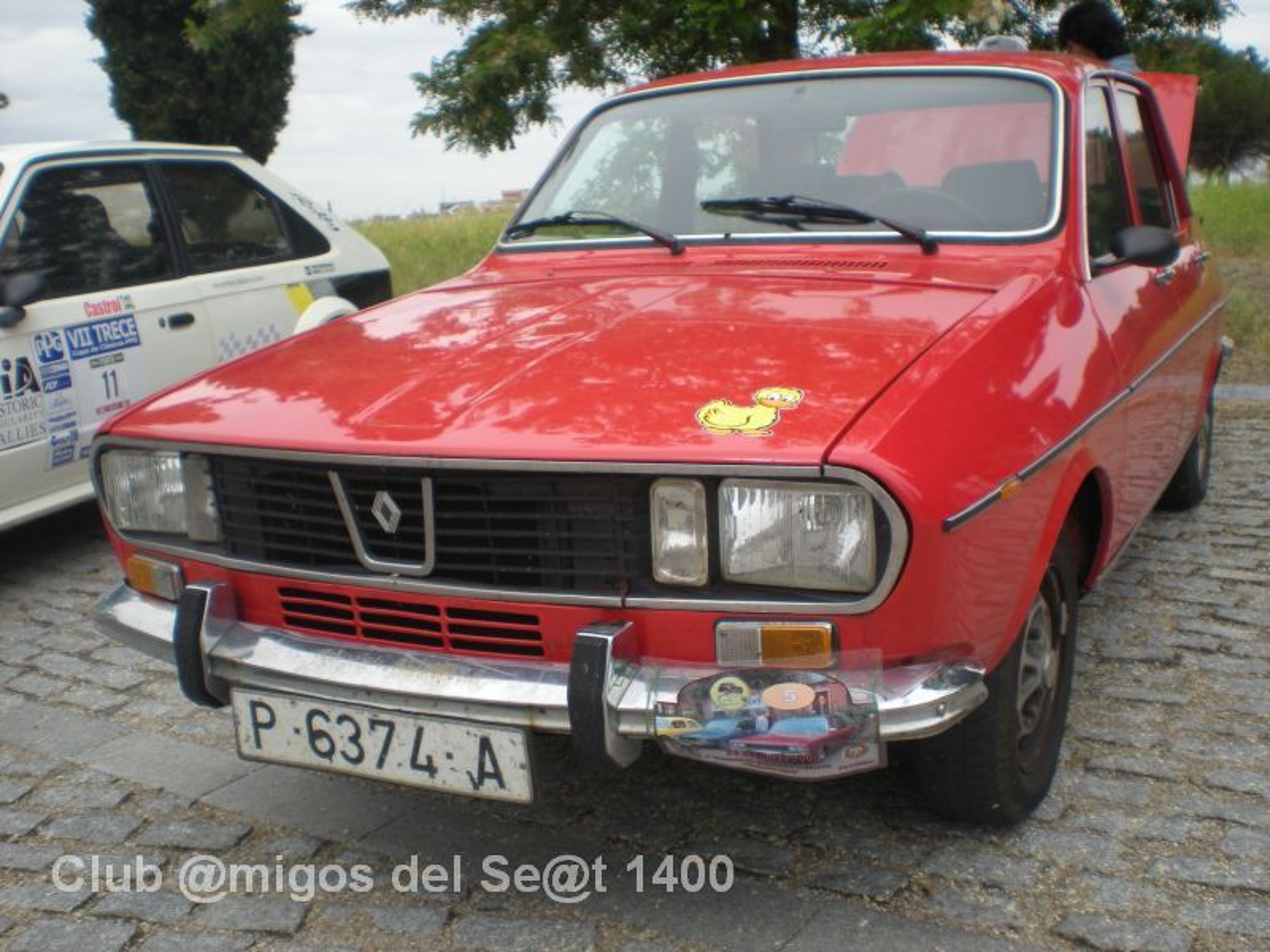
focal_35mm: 38
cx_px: 635
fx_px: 1394
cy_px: 476
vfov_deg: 37.7
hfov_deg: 49.0
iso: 64
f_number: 4.6
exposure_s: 1/230
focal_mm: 6.3
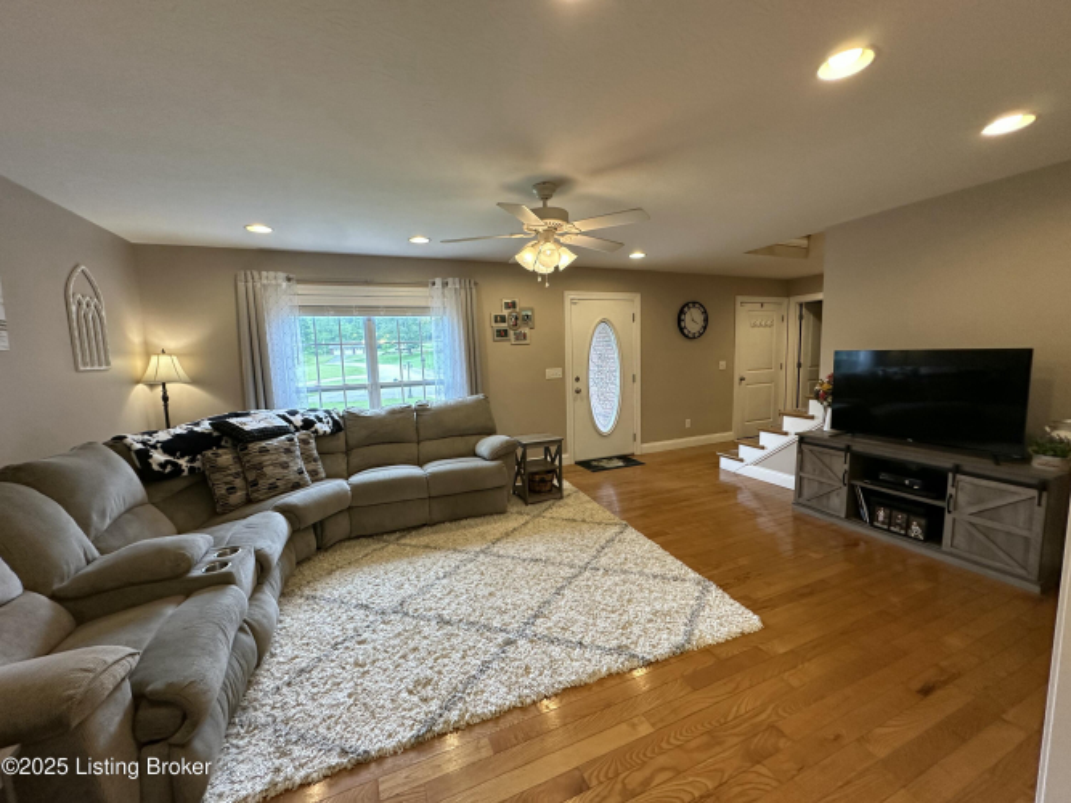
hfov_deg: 102.1
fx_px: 433
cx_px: 536
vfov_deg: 85.7
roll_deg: +2.2
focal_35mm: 14
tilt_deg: -5.9
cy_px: 402
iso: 200
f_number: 2.2
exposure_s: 1/120
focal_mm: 2.22
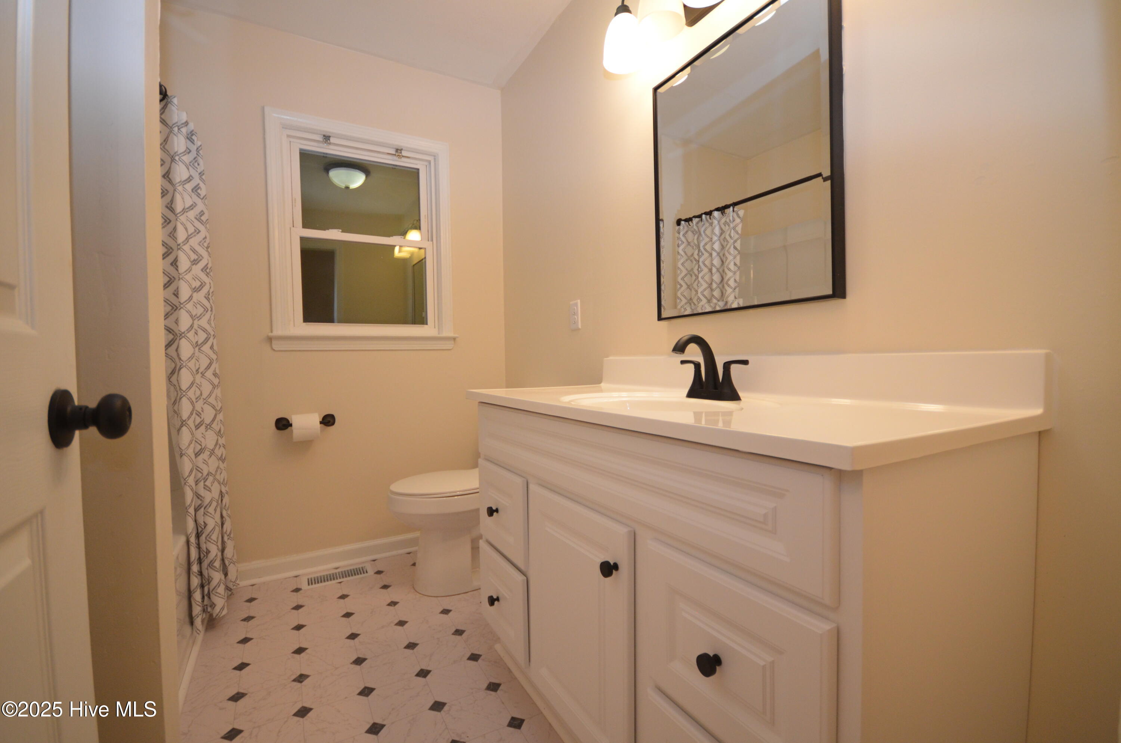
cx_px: 560
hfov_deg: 100.5
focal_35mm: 15
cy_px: 372
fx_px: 466
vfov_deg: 77.1
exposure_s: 1/60
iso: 900
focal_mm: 10
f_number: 4
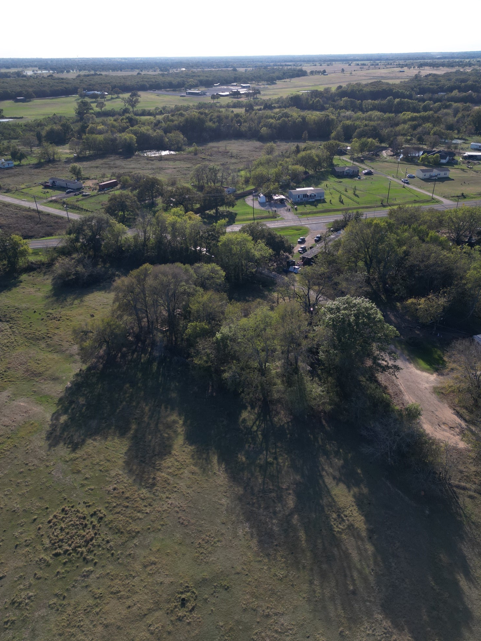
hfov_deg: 54.9
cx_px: 248
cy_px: 323
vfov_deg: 69.4
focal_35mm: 25
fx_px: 463
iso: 100
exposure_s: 1/2000
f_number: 1.7
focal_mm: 6.72
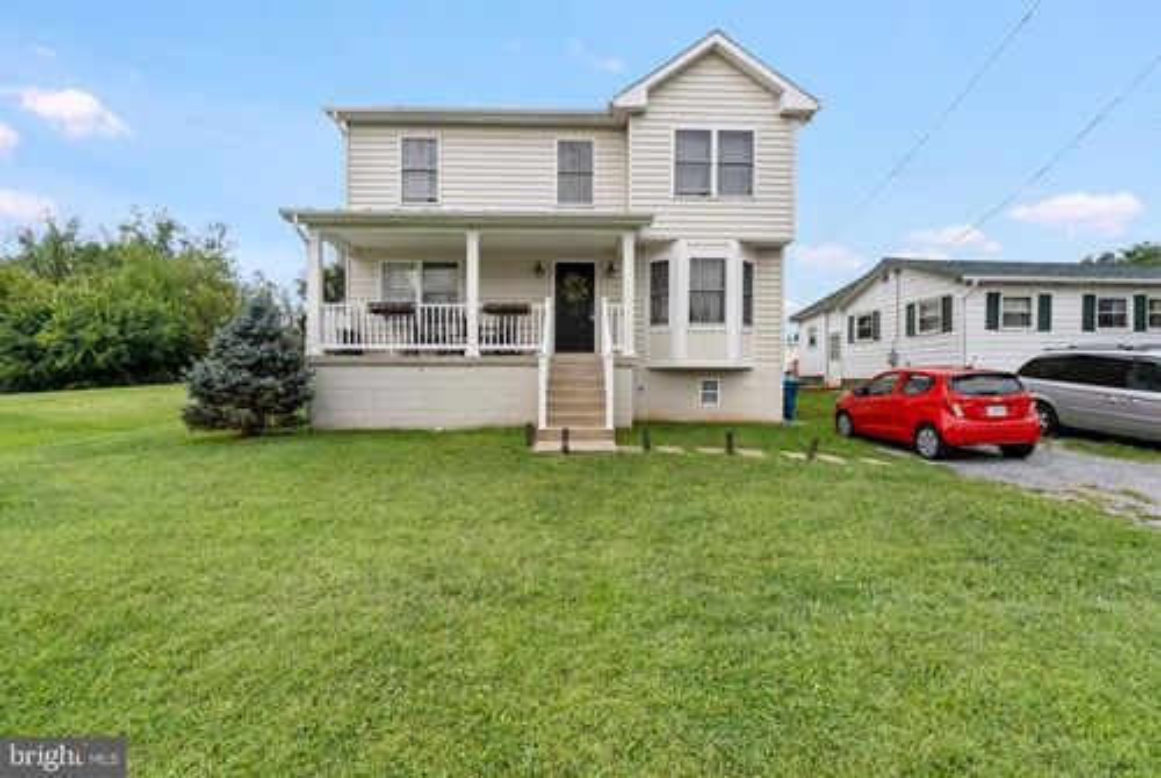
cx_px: 580
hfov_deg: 96.6
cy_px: 389
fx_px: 517
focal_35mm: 16
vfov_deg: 73.9
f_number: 8
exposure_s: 1/125
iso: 1250
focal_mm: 16
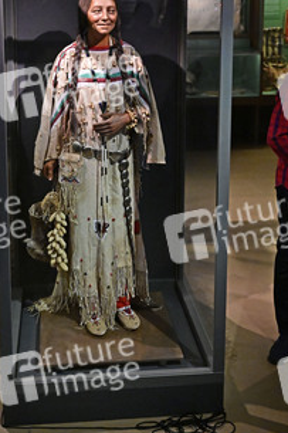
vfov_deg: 46.0
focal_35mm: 42
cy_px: 159
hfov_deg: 31.7
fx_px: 505
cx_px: 108
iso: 6400
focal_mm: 32
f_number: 2.8
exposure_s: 1/200
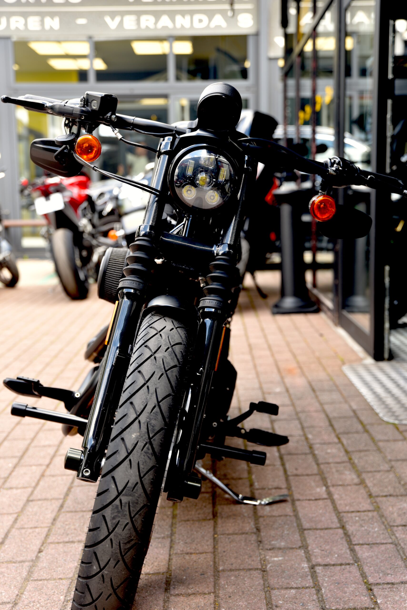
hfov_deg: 24.6
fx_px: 932
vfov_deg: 36.2
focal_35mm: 55
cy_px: 305
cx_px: 204
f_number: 4
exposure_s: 1/60
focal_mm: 55
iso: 100
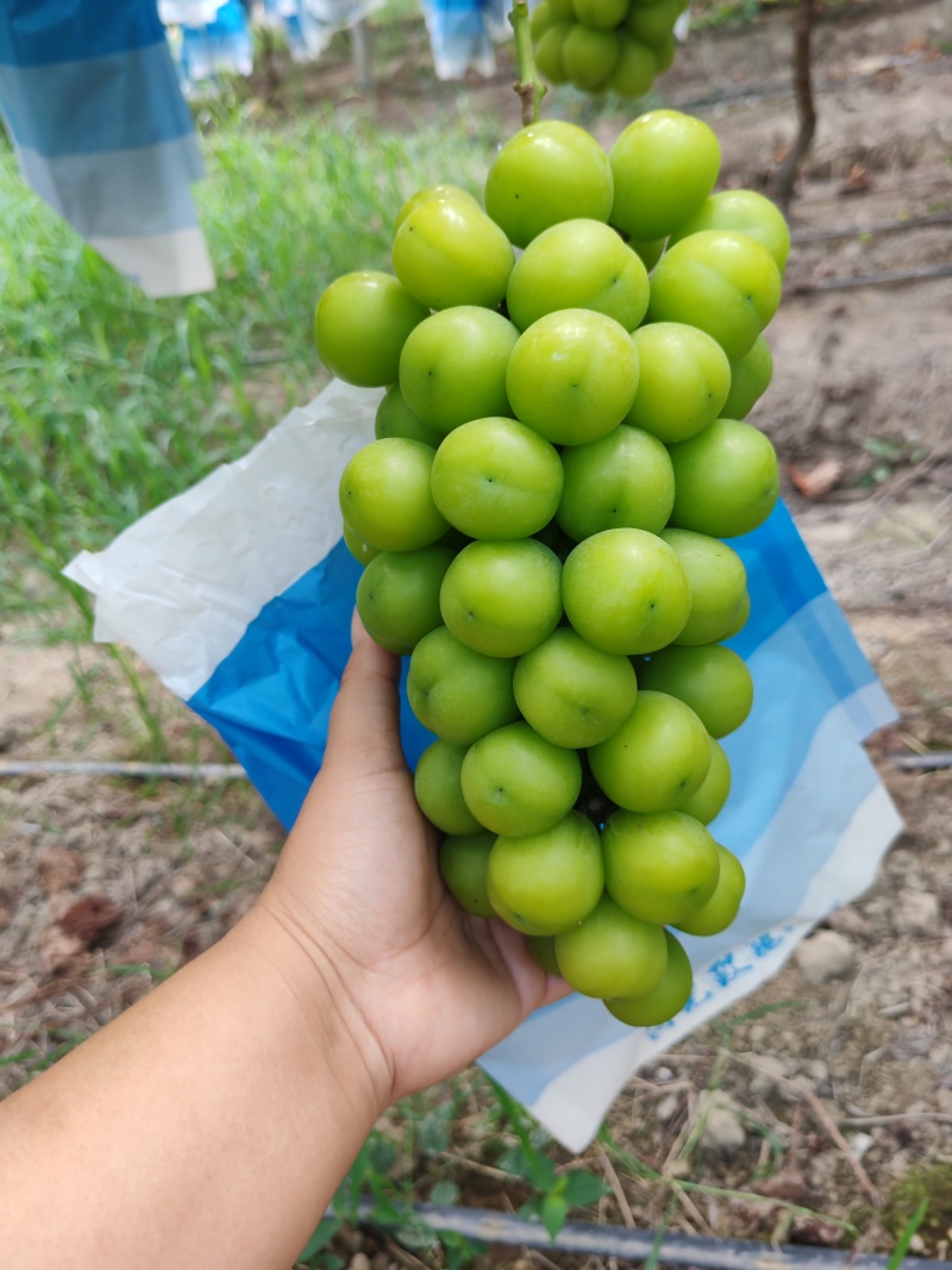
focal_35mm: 27
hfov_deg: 51.3
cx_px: 476
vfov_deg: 65.3
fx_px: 990
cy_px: 635
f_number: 1.95
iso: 160
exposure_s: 1/100
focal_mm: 5.52
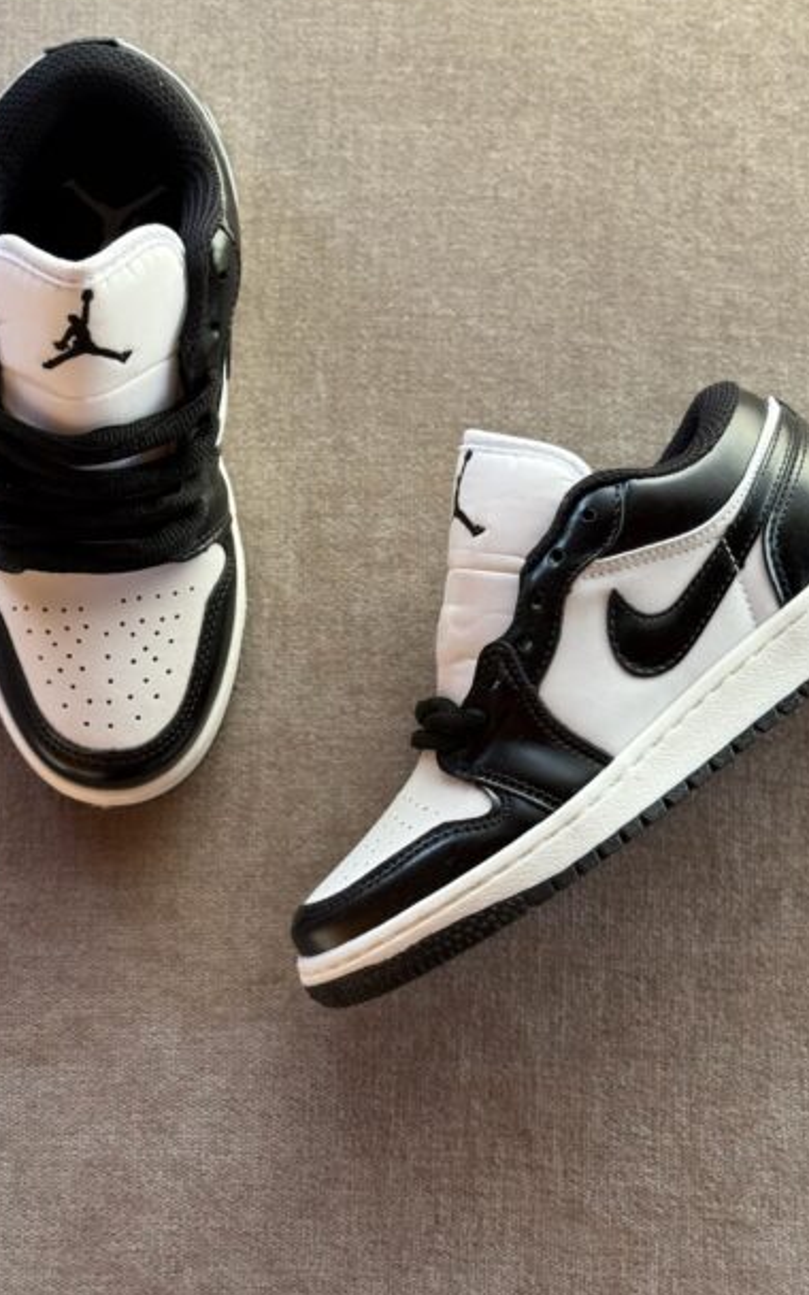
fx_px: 2364
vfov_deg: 30.6
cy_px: 650
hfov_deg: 19.4
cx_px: 407
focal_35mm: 67
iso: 100
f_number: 1.78
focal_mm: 6.76
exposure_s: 1/113
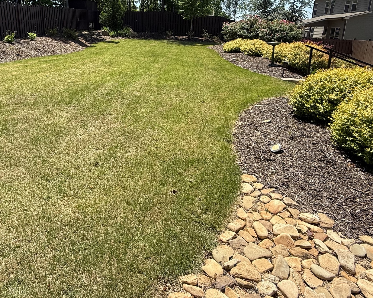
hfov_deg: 67.7
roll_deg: +0.9
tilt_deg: -12.5
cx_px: 115
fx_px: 265
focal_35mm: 24
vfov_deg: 56.9
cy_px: 89
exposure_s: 1/1087
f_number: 2.2
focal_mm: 2.22
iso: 50
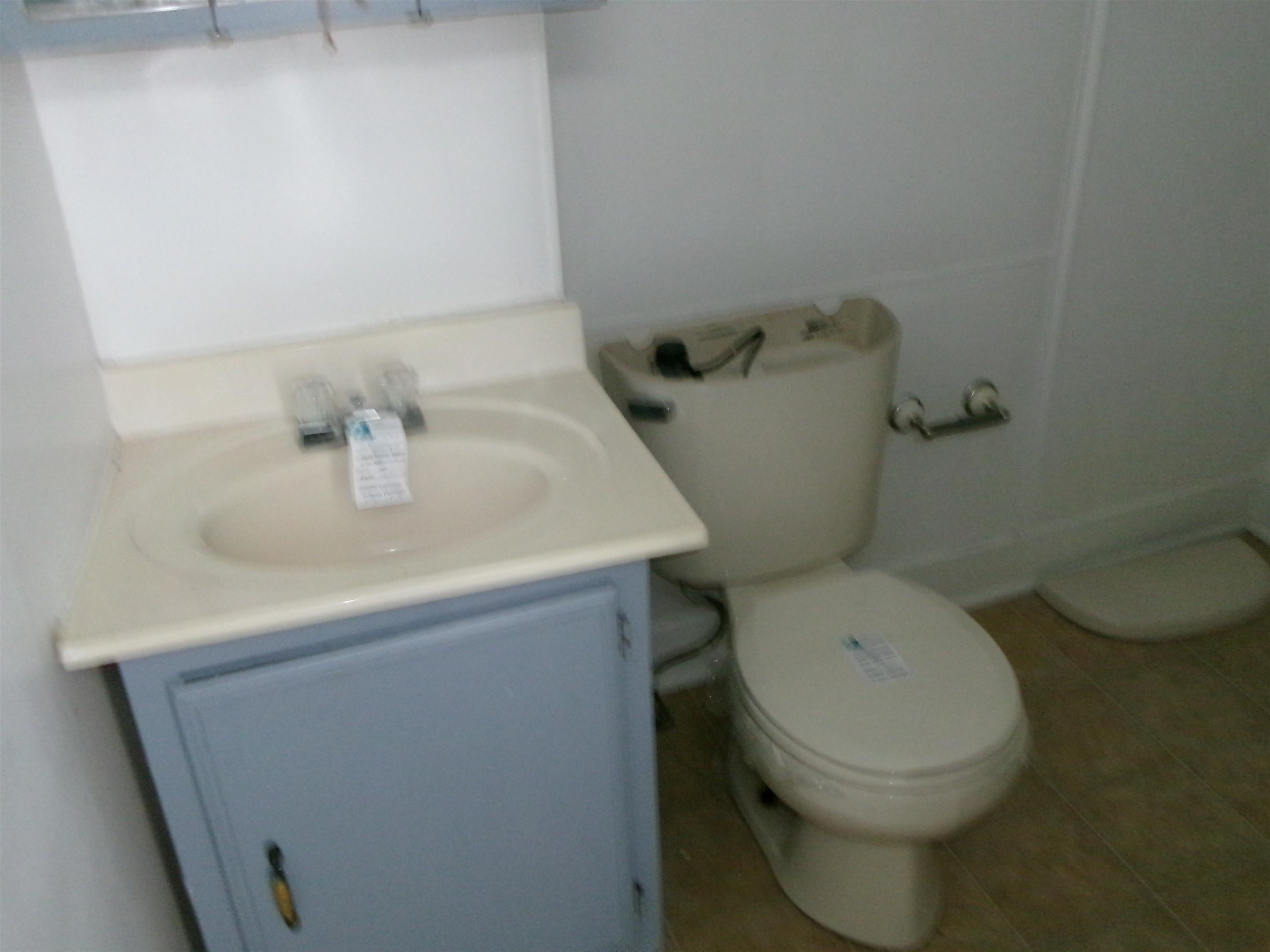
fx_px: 1321
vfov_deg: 39.7
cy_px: 476
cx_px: 635
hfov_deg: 51.4
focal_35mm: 36
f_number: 4.5
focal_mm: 6.4
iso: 800
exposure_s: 1/12
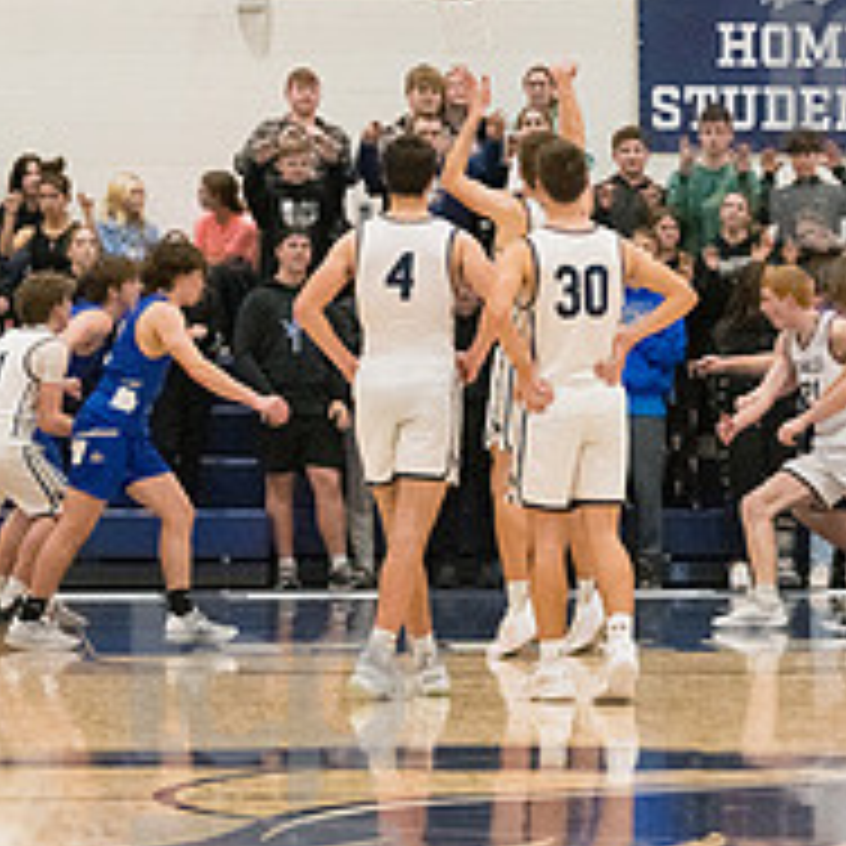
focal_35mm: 236
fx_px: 6525
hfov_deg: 7.4
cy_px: 128
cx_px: 909
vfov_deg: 7.4
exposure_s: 1/1600
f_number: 4.5
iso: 8000
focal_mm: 90
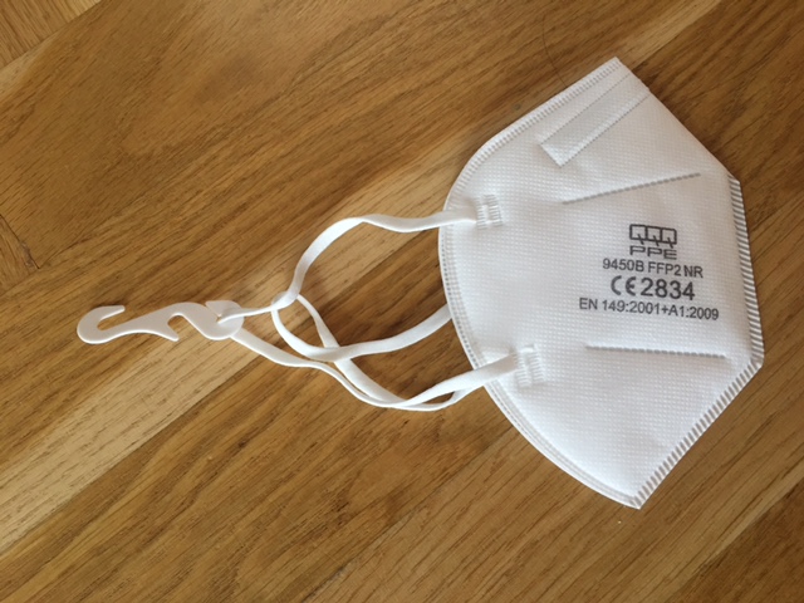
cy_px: 302
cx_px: 402
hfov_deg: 61.7
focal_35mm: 29
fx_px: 674
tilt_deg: -79.8
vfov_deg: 48.2
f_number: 2.2
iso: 100
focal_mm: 4.15
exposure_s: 1/17
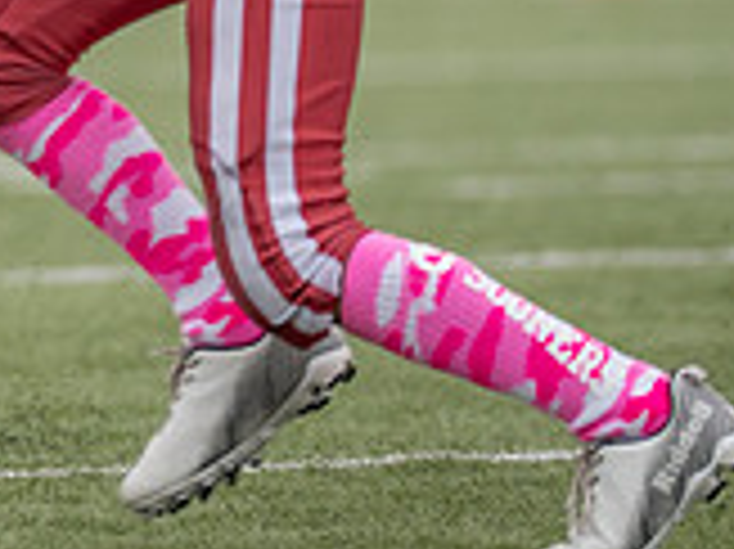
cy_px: -368
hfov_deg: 1.9
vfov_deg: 1.4
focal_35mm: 1062
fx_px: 22502
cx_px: -557
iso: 200
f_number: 2.8
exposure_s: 1/1250
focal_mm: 200
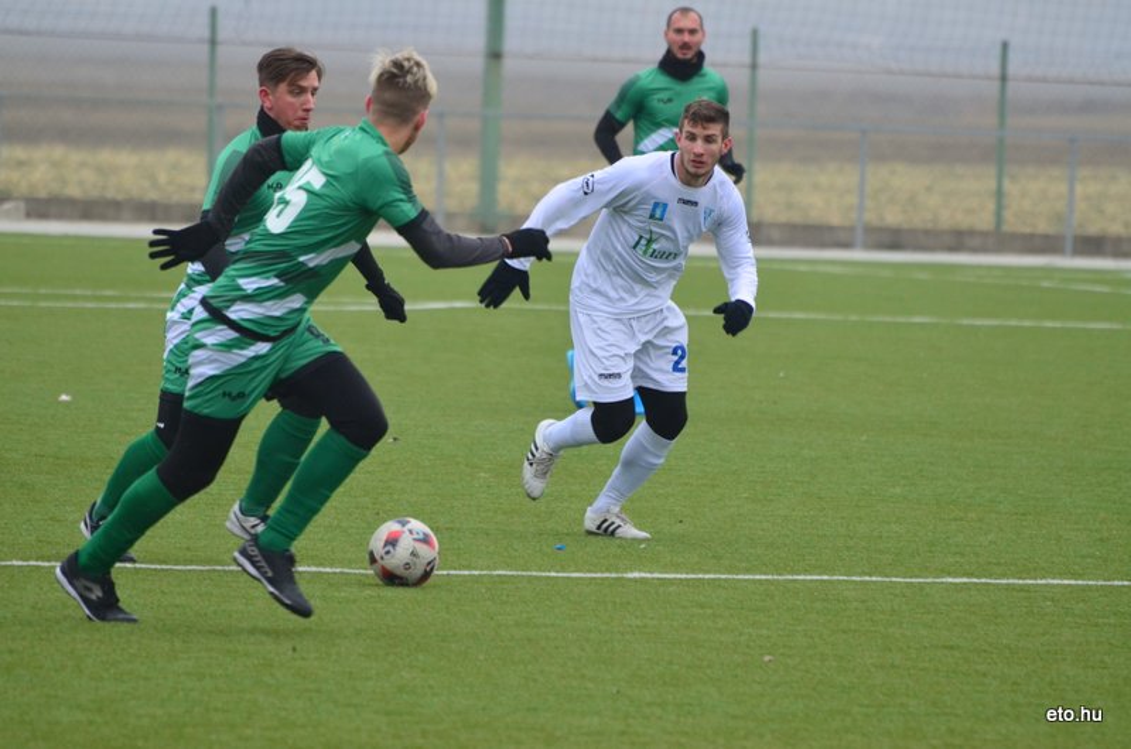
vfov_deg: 3.0
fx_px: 14109
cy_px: 374
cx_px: 566
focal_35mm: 450
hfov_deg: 4.6
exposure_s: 1/500
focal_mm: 300
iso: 800
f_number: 5.6
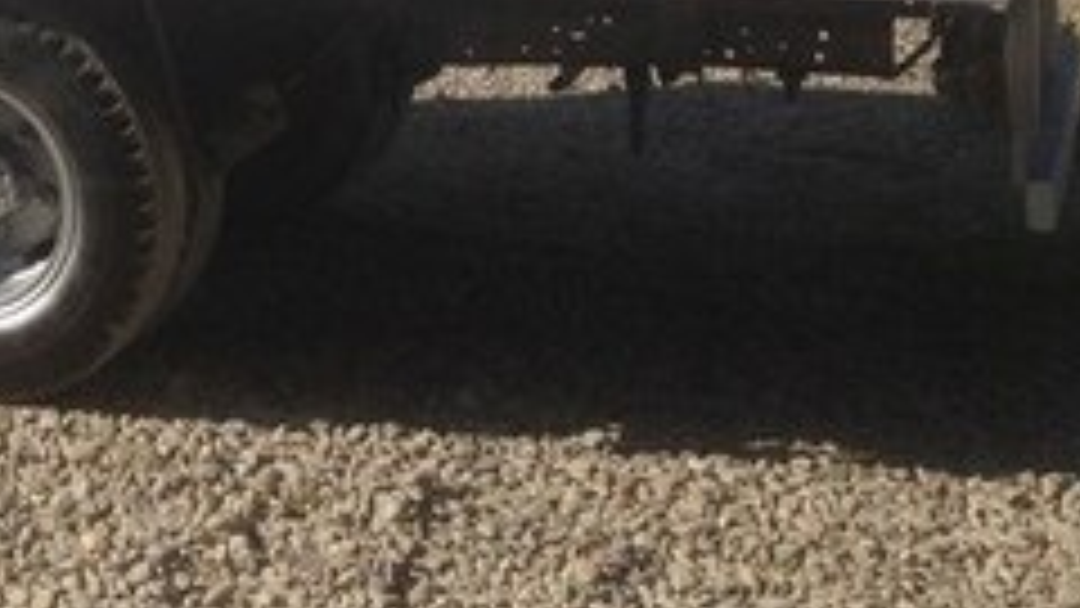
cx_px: -261
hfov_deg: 20.1
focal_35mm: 99
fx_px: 2835
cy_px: -340
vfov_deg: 11.6
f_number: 2.4
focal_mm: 4.12
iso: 50
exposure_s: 1/2857
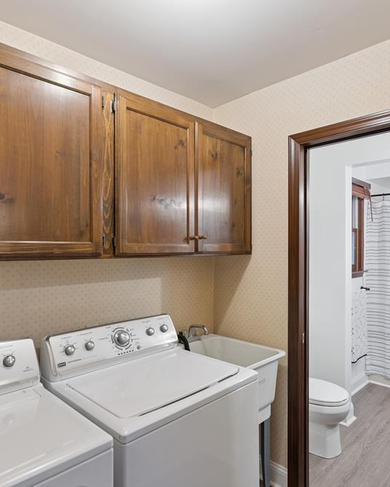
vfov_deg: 72.6
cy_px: 241
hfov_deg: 60.9
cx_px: 198
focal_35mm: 23
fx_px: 332
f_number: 8
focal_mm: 16
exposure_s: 1/3.33
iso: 400
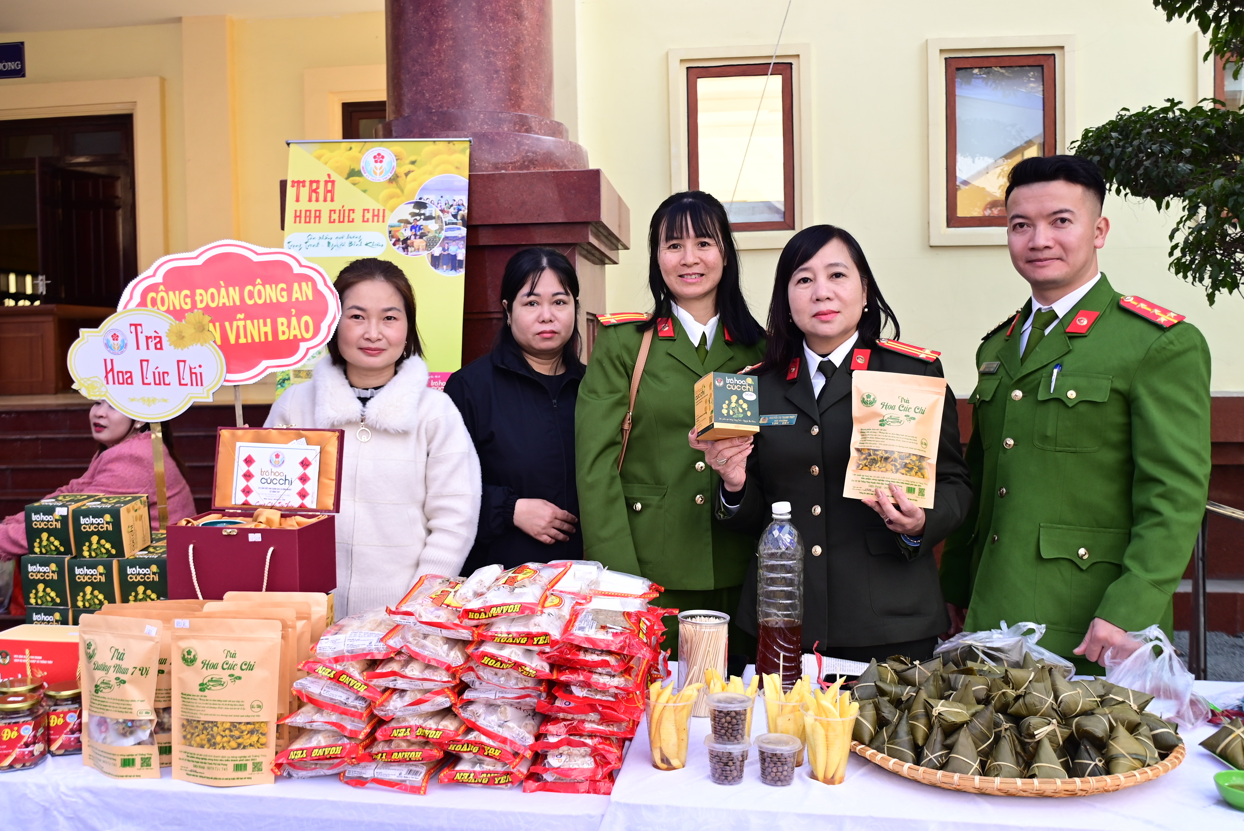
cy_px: 416
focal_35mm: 34
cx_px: 622
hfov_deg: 55.8
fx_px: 1176
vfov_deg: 39.0
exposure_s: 1/200
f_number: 3.8
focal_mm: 23
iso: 250
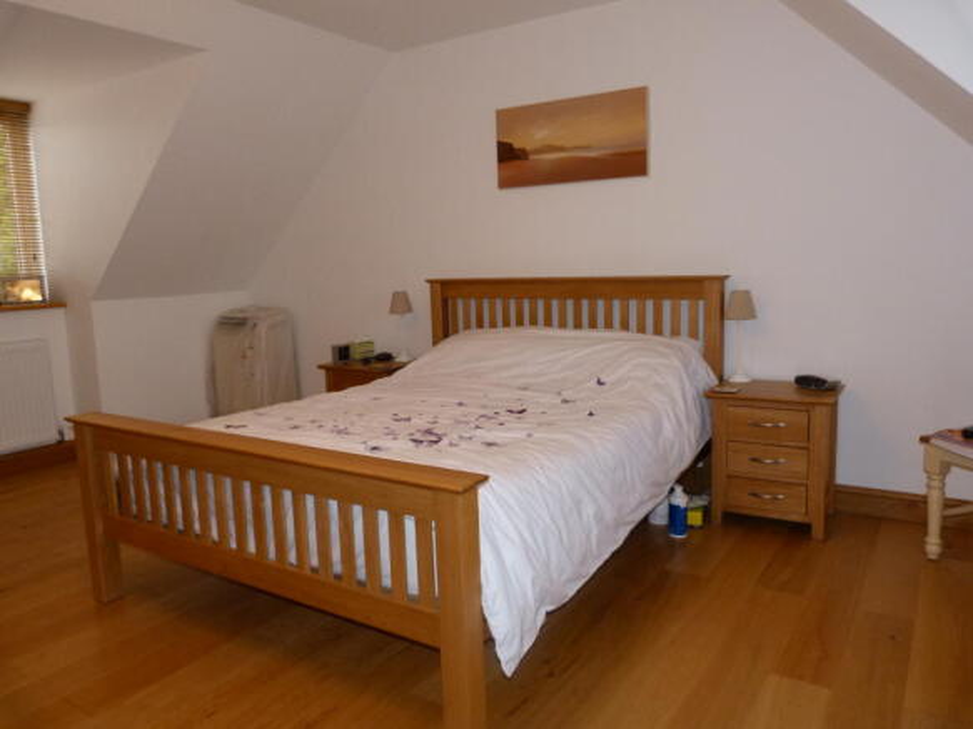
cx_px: 486
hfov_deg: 69.4
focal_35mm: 25
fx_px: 703
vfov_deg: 54.9
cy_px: 364
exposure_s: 1/60
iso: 200
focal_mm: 4.5
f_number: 2.8
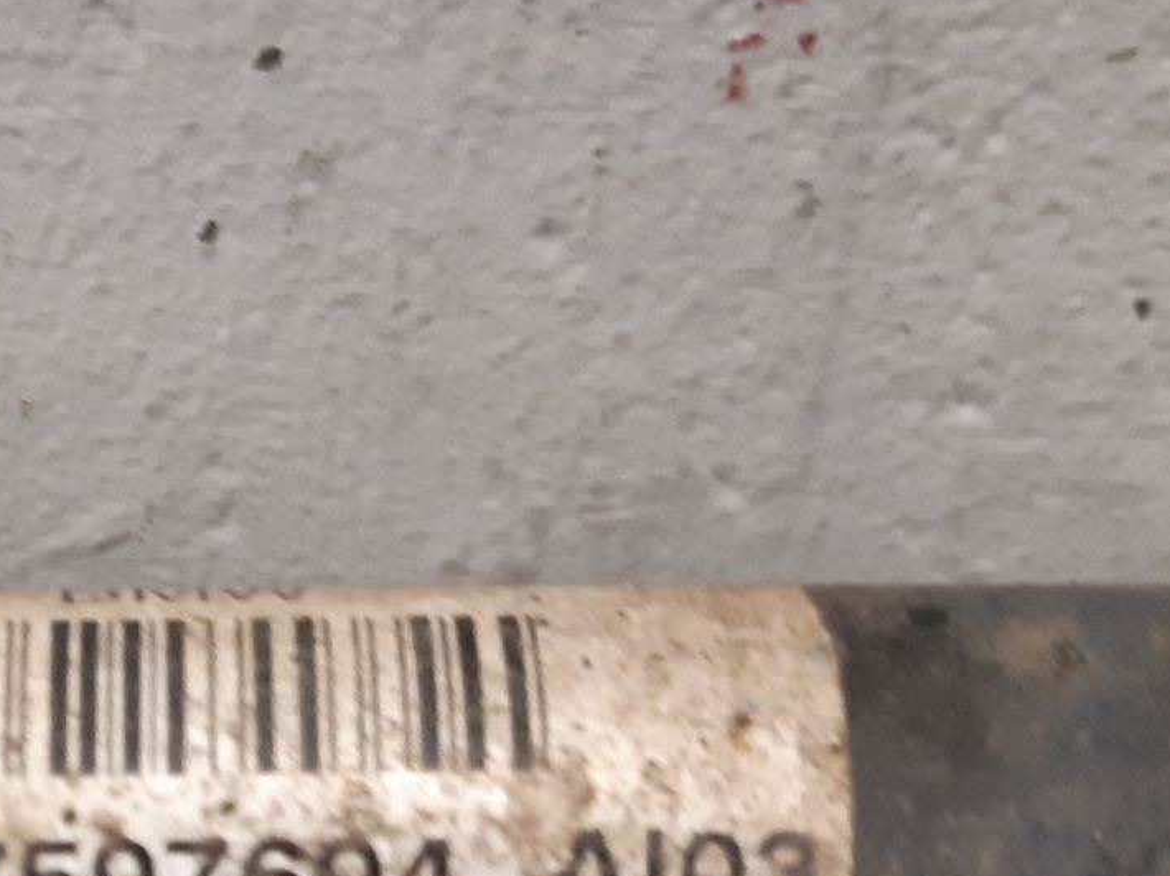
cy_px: 901
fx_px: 2534
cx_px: -18
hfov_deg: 24.7
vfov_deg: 19.0
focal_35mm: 75
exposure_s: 1/50
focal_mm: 3.93
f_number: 1.7
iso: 320
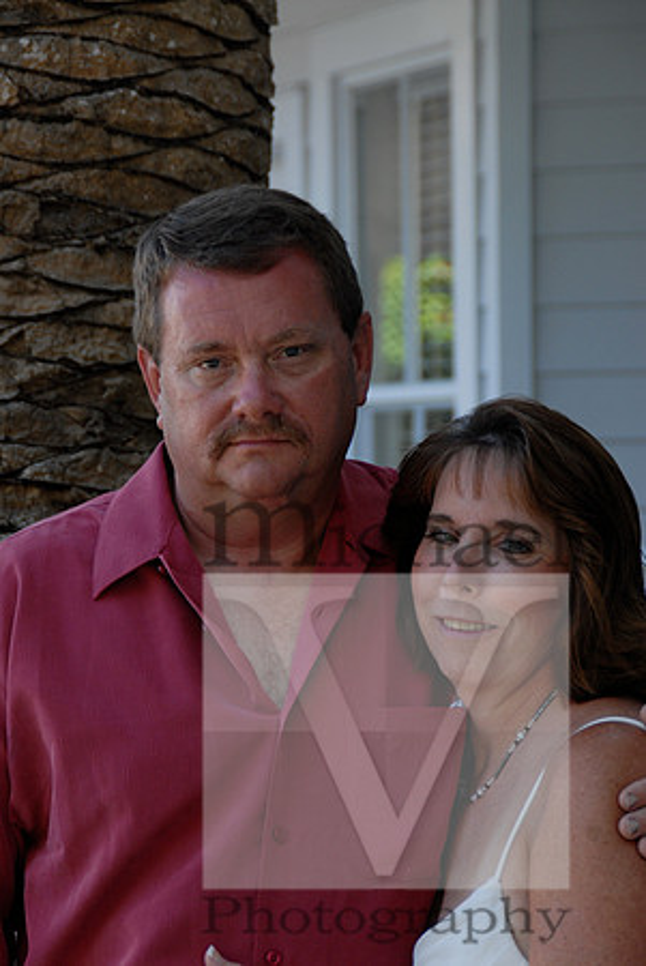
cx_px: 323
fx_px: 3706
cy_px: 483
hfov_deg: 10.0
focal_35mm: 138
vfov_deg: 14.8
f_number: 5.6
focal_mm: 92
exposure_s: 1/125
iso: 320
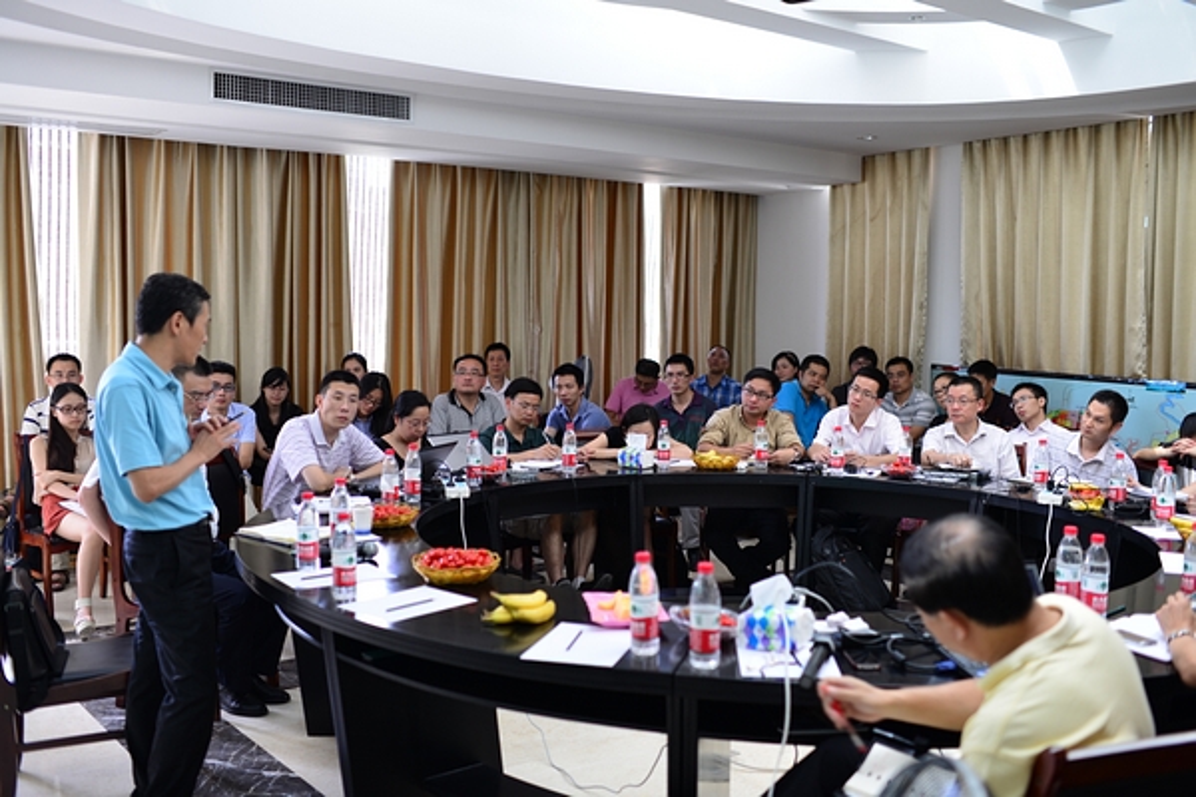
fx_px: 1163
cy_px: 398
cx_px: 598
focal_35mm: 35
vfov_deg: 37.9
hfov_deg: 54.4
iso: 180
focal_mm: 35
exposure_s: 1/40
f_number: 2.2
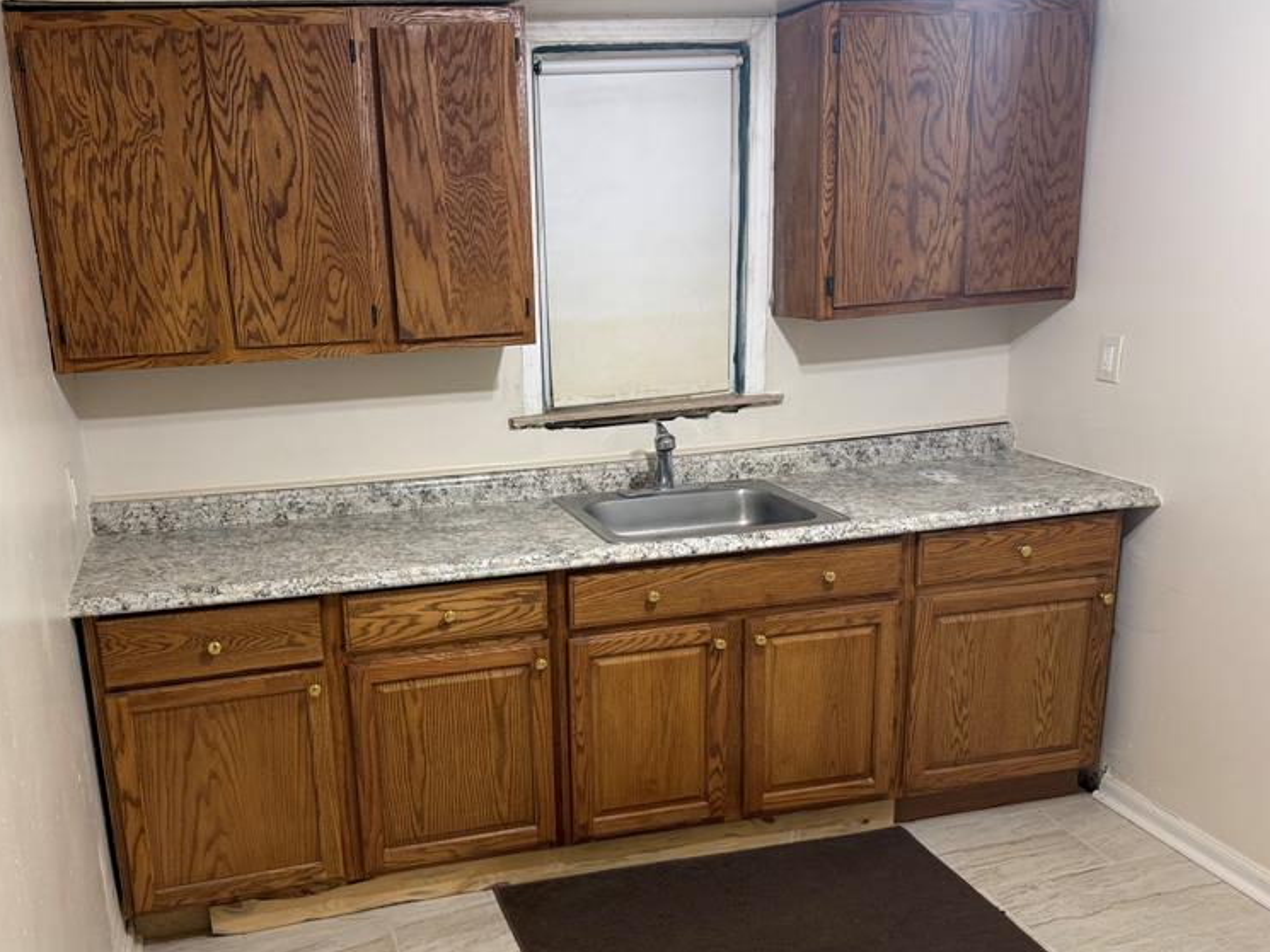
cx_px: 506
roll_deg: +2.7
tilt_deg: -16.3
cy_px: 584
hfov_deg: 54.9
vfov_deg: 42.7
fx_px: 1211
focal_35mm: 33
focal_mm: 6.76
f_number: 1.78
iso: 160
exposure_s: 1/60
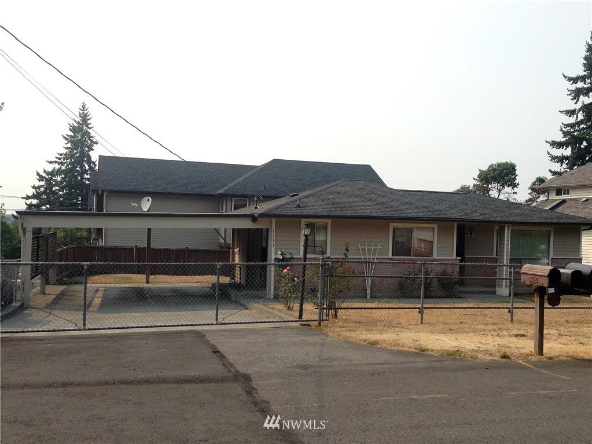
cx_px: 296
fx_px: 564
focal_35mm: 33
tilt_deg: -1.8
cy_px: 222
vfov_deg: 42.9
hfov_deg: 55.4
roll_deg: -1.2
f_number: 2.4
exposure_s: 1/1153
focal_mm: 4.12
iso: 50
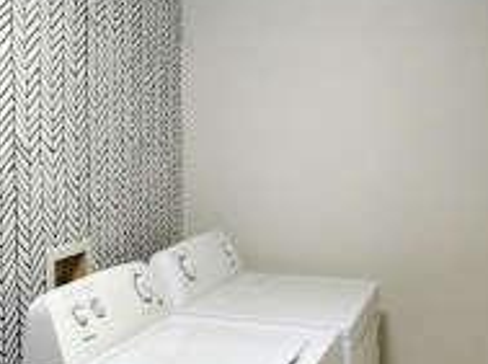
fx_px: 647
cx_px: 66
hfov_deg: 38.9
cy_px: 196
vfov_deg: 31.4
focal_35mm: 46
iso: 160
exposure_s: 1/60.2
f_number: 2.2
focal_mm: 2.2
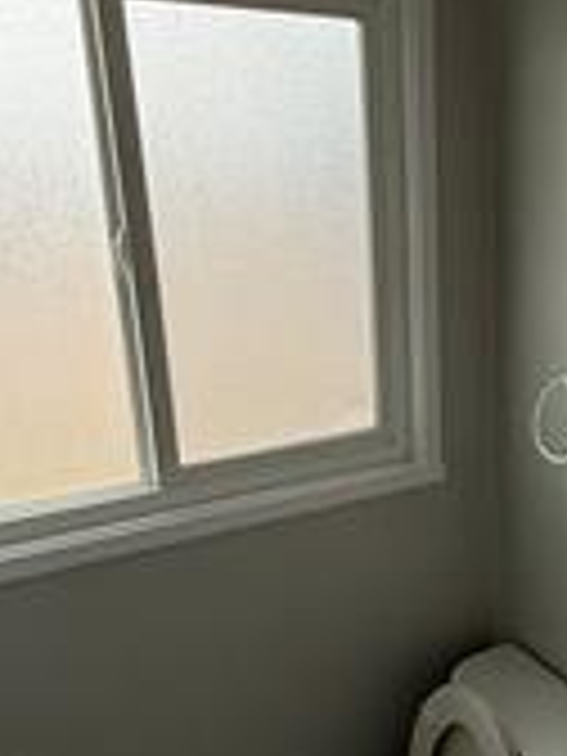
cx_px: 518
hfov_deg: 33.9
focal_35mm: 40
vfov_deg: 46.7
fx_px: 874
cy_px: 428
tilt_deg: -17.6
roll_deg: -0.3
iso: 80
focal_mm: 2.22
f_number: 2.2
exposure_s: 1/99
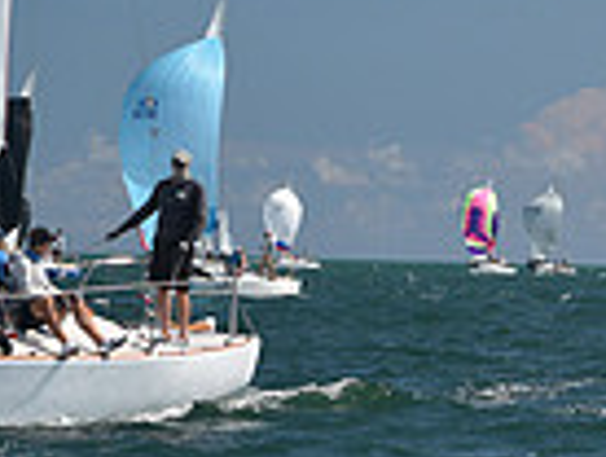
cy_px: -116
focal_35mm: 282
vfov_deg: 5.3
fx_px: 4945
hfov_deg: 7.0
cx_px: 26
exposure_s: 1/1250
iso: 250
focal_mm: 70
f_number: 4.5
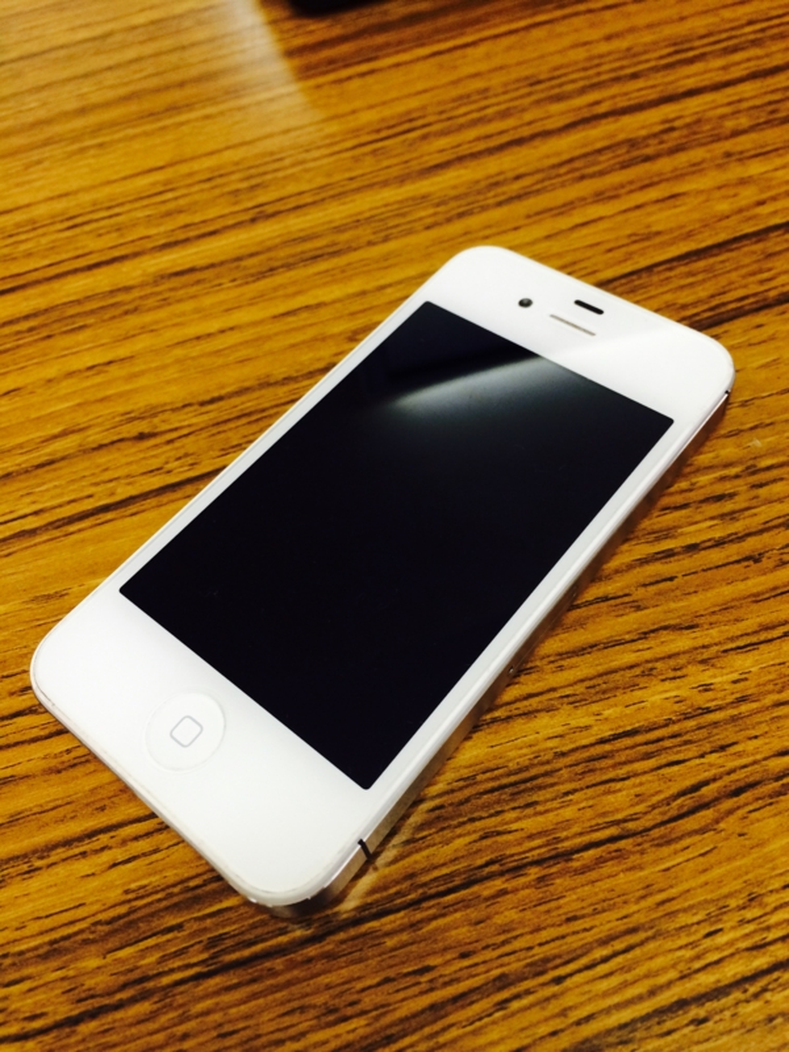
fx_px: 912
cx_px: 394
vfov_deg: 60.0
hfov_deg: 46.8
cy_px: 526
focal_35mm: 30
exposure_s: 1/33
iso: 80
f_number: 2.2
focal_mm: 4.12
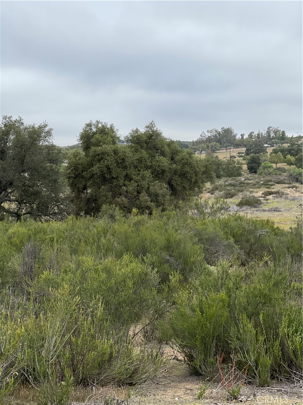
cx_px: 152
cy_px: 202
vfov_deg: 30.3
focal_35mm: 64
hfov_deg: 22.9
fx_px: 747
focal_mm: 7.5
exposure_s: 1/889
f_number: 2.2
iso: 20
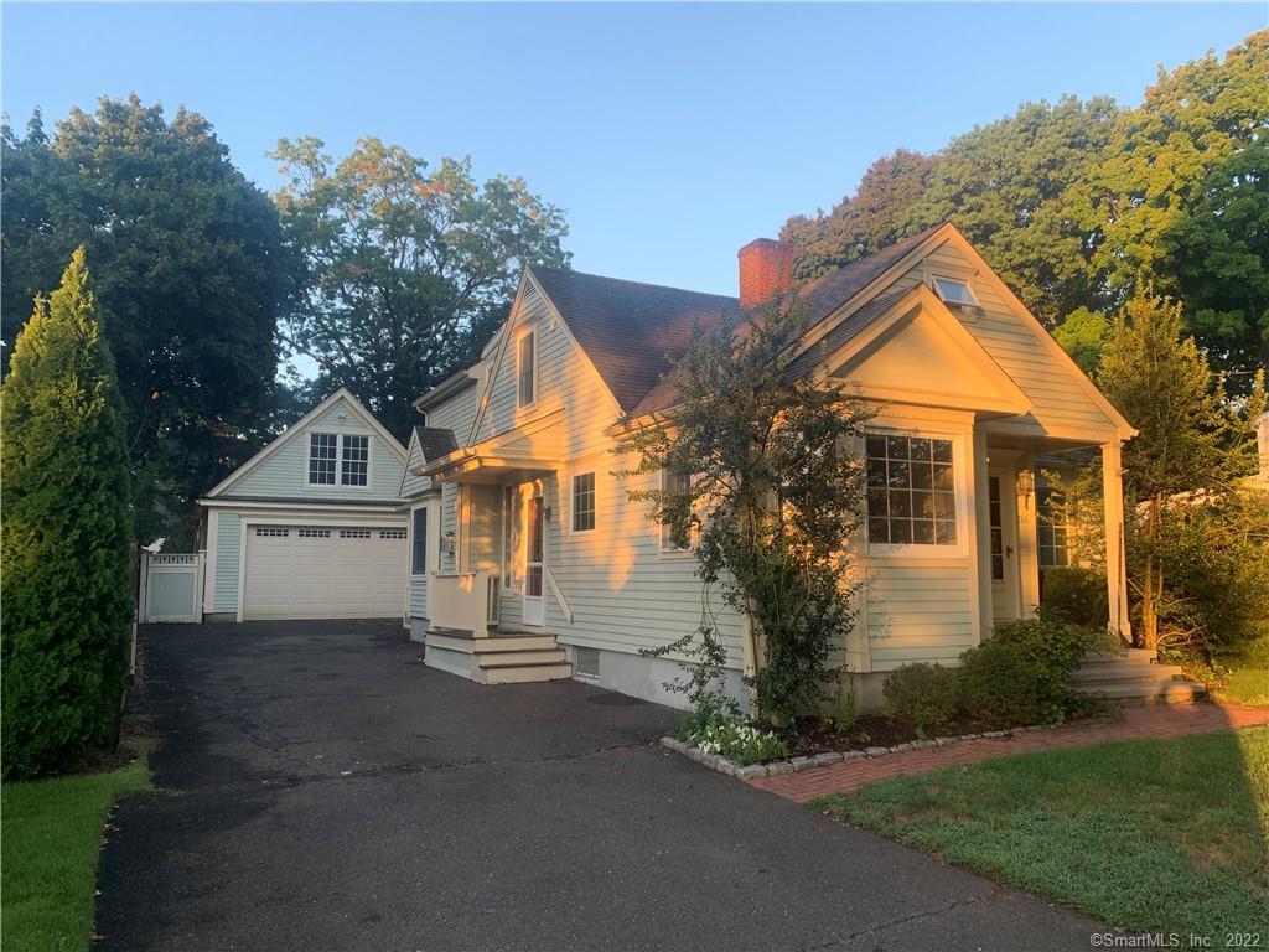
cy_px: 476
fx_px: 953
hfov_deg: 67.3
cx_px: 634
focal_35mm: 26
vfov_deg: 53.1
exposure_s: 1/171
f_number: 1.8
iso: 25
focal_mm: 4.25
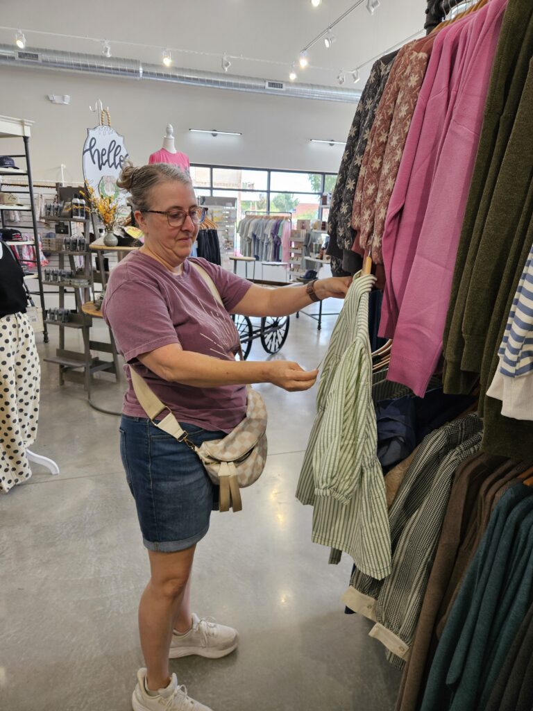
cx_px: 266
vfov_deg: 73.9
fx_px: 472
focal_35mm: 23
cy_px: 356
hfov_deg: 58.9
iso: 80
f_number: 1.8
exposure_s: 1/120
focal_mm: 5.4
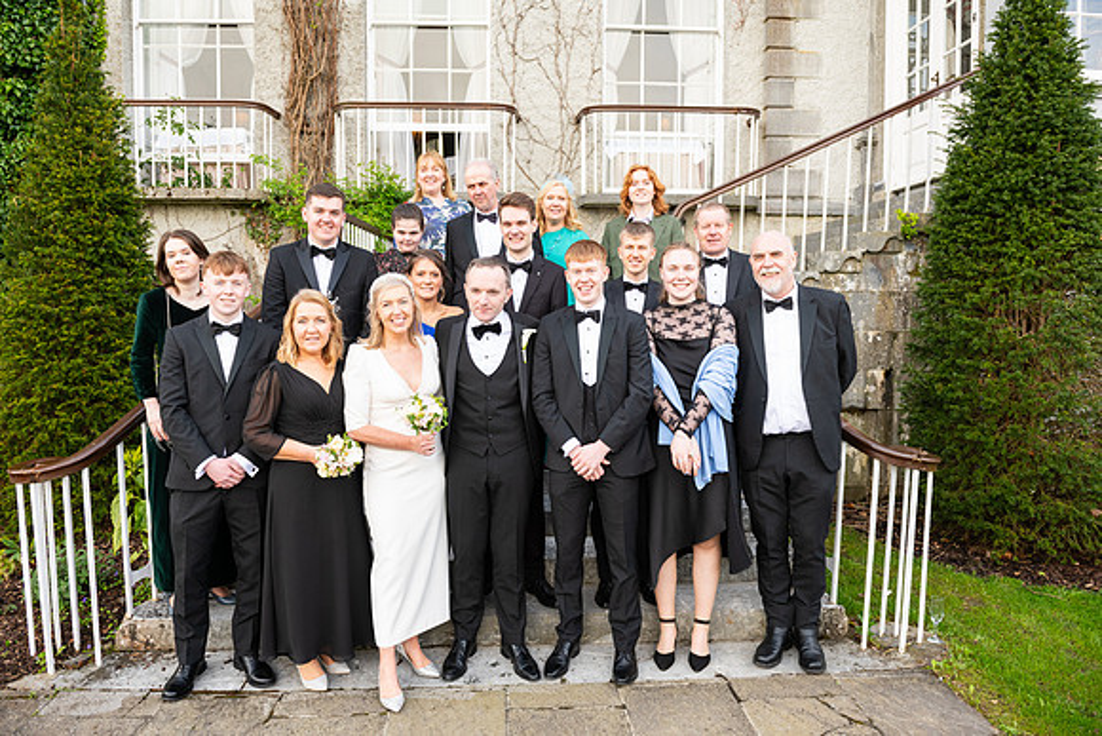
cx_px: 551
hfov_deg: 73.7
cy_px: 368
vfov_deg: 53.2
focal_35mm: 24
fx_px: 735
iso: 320
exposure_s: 1/200
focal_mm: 24
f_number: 5.6
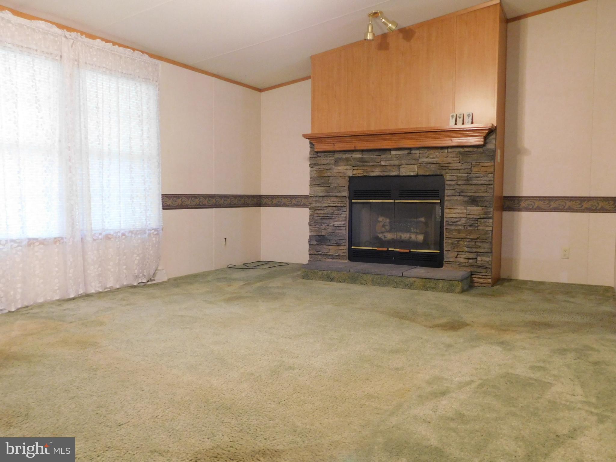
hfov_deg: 60.0
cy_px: 231
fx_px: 534
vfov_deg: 46.8
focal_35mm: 30
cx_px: 308
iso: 400
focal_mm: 5.3
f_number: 3.2
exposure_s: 1/8
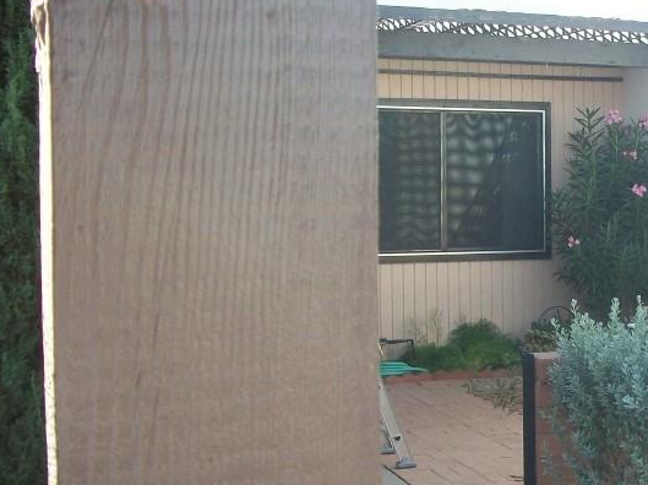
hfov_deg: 30.0
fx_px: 1160
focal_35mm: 62
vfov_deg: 23.6
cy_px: 240
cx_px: 572
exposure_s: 1/200
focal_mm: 5.7
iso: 80
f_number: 2.9
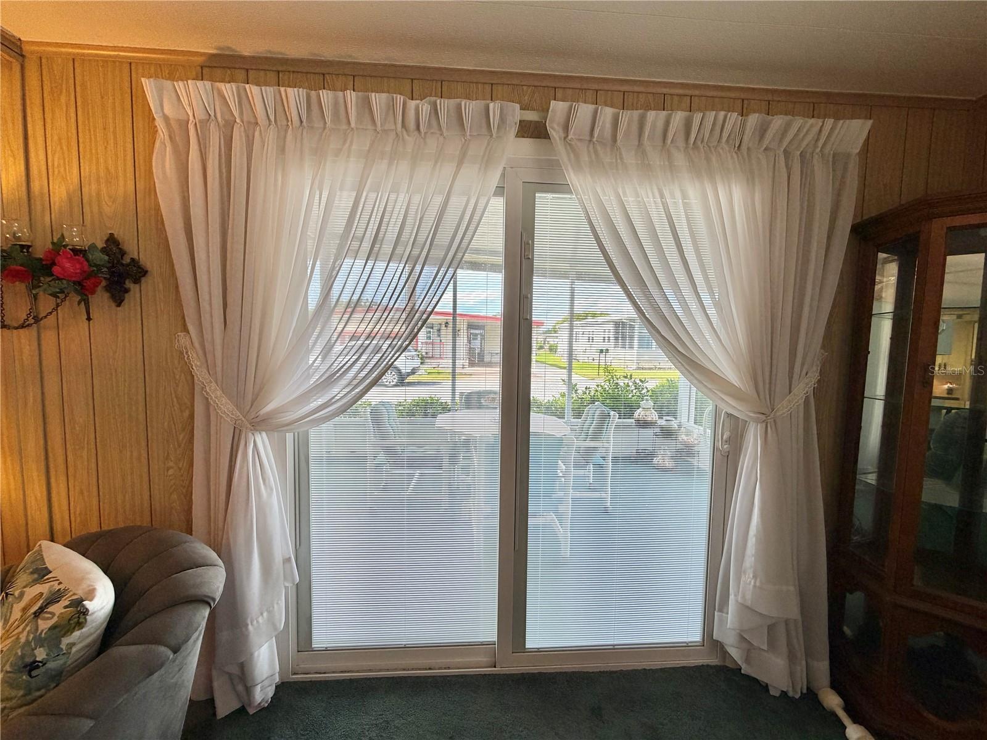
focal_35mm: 14
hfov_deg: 102.1
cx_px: 494
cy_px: 370
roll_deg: -0.4
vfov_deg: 85.7
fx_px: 399
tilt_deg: -2.9
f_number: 2.2
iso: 80
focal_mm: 2.22
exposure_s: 1/120
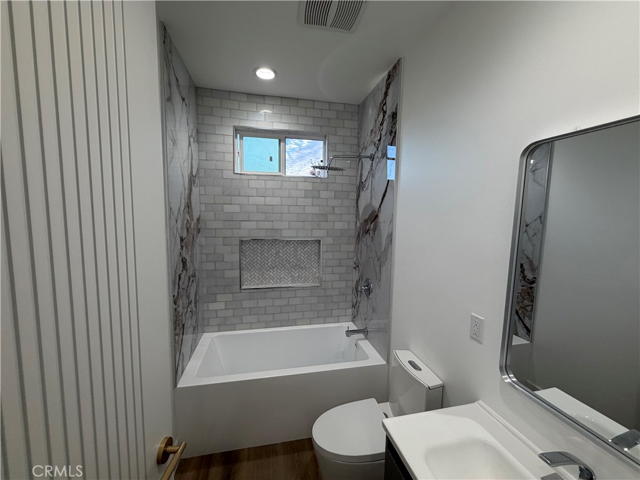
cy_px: 240
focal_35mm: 14
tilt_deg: -6.0
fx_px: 259
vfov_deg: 85.7
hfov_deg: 102.1
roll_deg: -1.0
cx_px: 320
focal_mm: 2.22
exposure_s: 1/120
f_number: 2.2
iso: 125
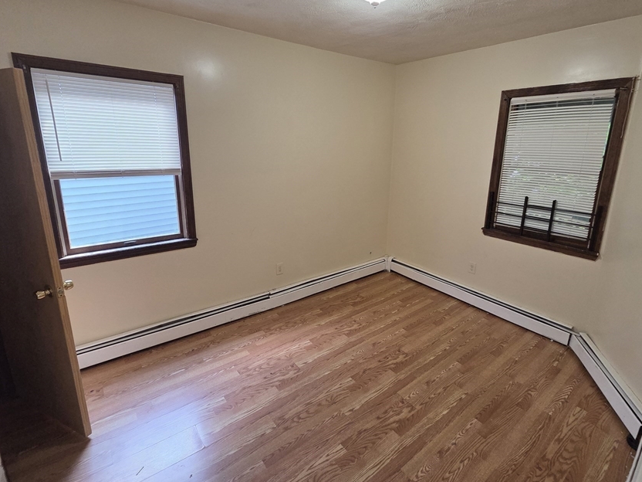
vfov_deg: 78.0
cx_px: 348
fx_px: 297
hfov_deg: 94.3
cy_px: 222
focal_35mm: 16
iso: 250
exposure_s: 1/120
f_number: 2.2
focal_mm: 2.2
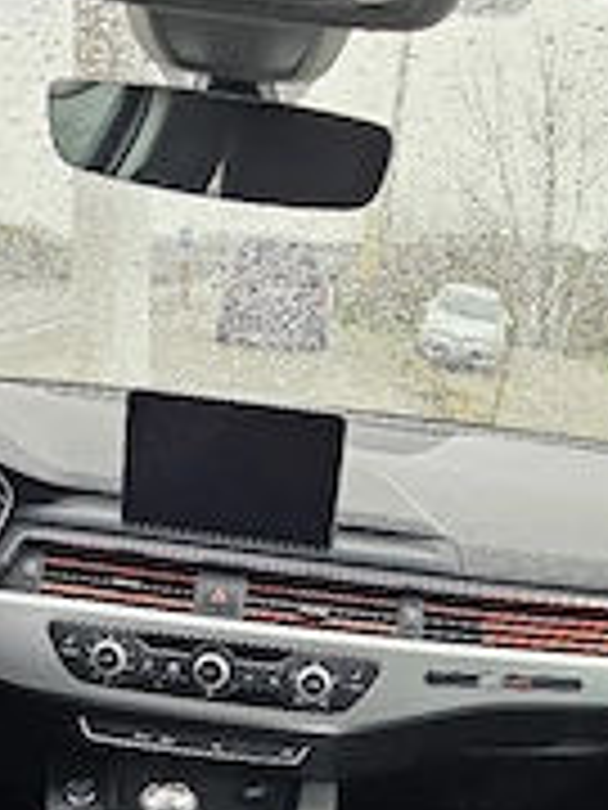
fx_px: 1194
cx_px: 270
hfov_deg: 28.5
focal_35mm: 51
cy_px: 837
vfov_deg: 33.7
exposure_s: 1/182
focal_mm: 6.3
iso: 160
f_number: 1.7
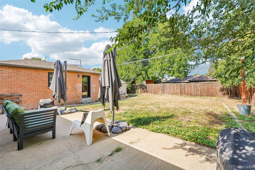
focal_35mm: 15
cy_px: 85
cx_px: 128
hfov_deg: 100.4
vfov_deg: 77.3
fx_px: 106
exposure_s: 1/400
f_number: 8
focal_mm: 10
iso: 800
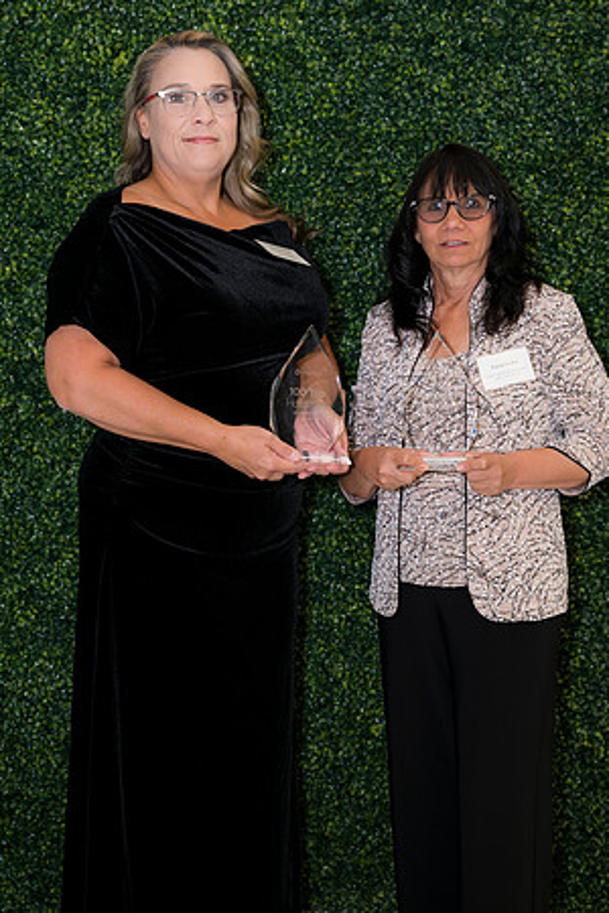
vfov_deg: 37.5
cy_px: 456
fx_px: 1345
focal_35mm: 53
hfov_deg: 25.5
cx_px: 304
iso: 400
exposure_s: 1/160
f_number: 5
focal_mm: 53
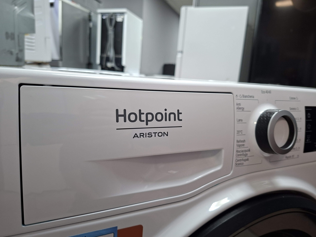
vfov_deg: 58.9
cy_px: 118
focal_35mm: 23
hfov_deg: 73.9
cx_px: 158
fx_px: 210
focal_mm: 5.54
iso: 320
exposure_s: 1/50
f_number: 1.8
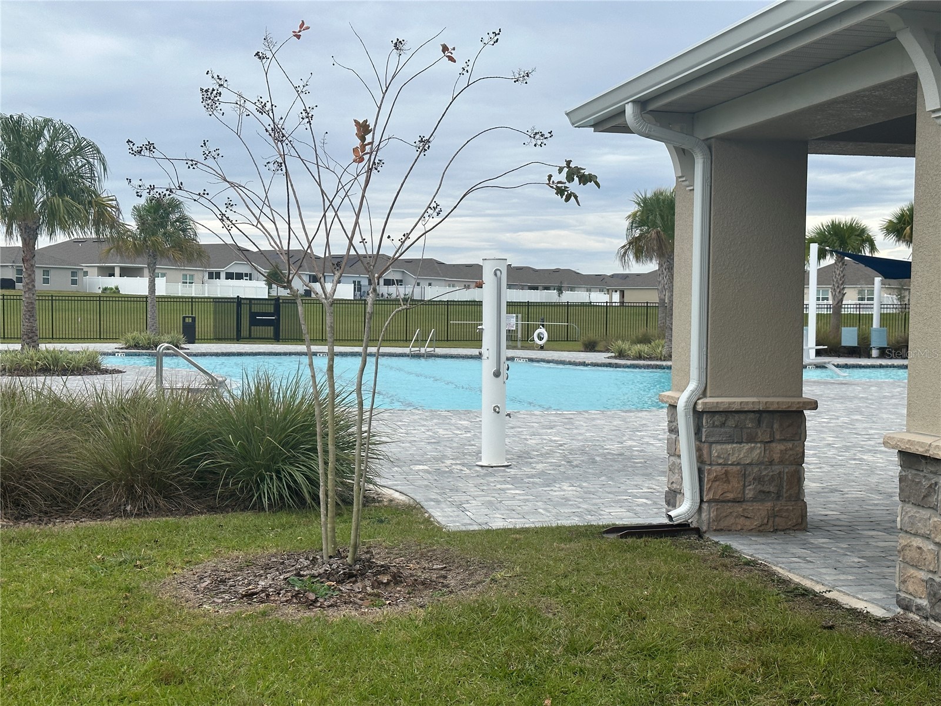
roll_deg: -0.6
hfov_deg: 39.7
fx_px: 1305
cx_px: 470
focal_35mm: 48
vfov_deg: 30.3
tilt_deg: -2.8
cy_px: 353
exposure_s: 1/1171
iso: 64
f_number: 1.78
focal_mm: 6.86
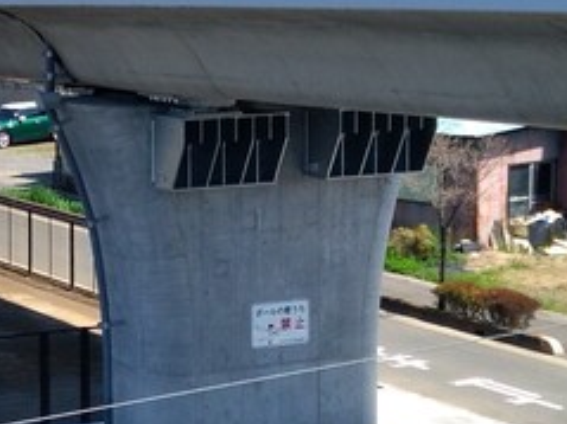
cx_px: 57
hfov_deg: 27.9
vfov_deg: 21.7
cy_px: 111
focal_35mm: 67
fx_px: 1097
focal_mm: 4.26
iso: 100
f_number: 2
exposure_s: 1/628
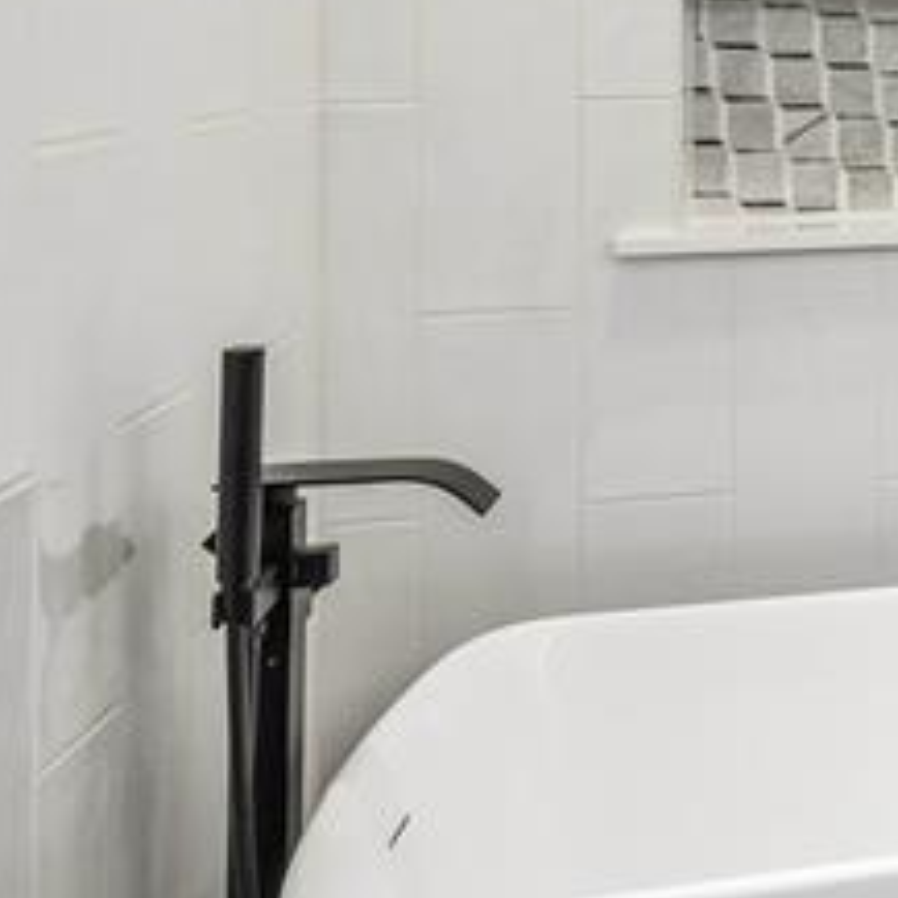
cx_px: 1564
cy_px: 29
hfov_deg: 20.9
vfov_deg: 27.2
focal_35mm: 60
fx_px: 1761
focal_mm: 10
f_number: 8
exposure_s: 1/30
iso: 200
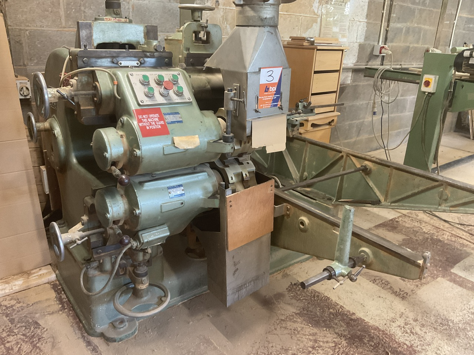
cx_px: 237
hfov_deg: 61.7
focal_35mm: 29
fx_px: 397
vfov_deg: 48.2
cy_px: 178
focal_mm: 3
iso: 200
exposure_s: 1/50
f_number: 1.8
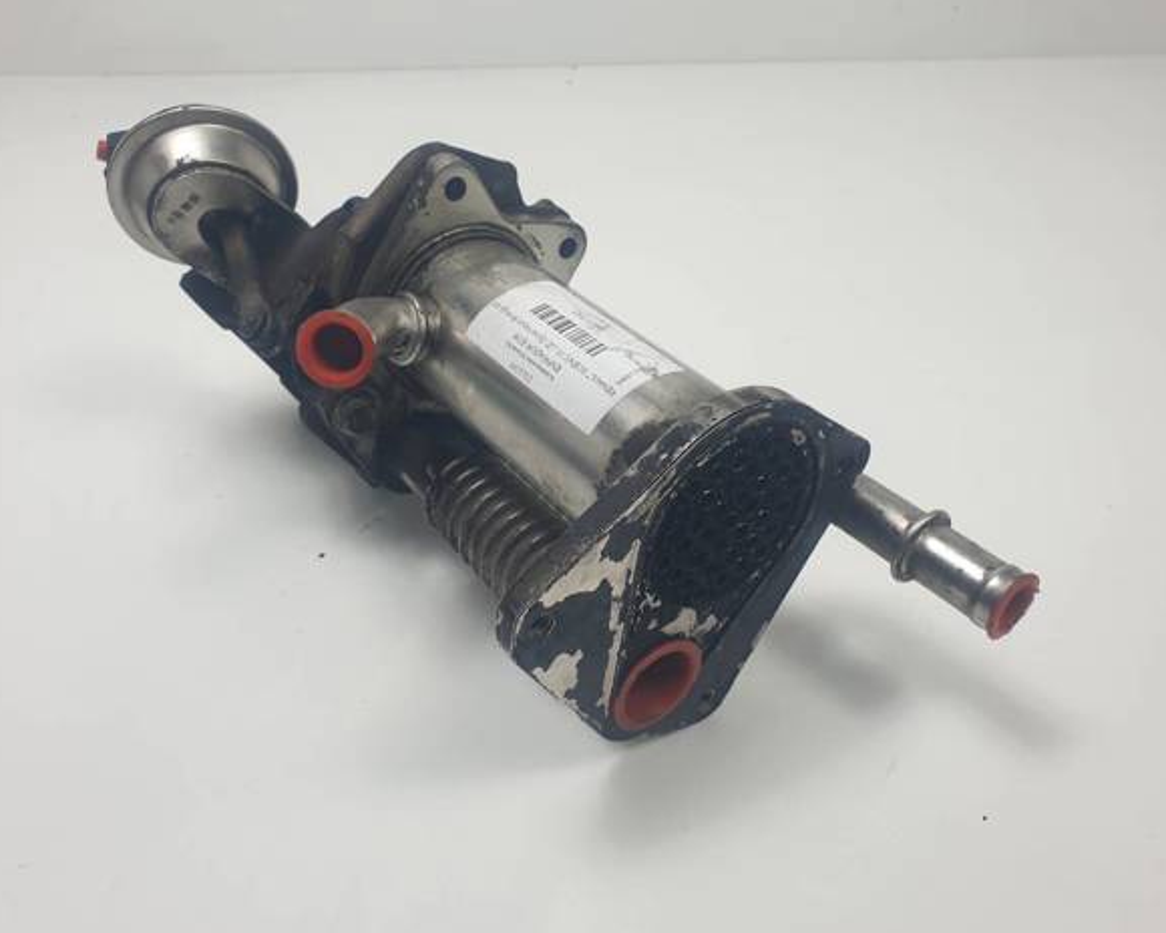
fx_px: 966
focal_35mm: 28
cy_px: 472
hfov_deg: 62.2
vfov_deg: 51.5
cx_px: 597
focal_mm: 4.3
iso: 50
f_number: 2.4
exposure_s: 1/249
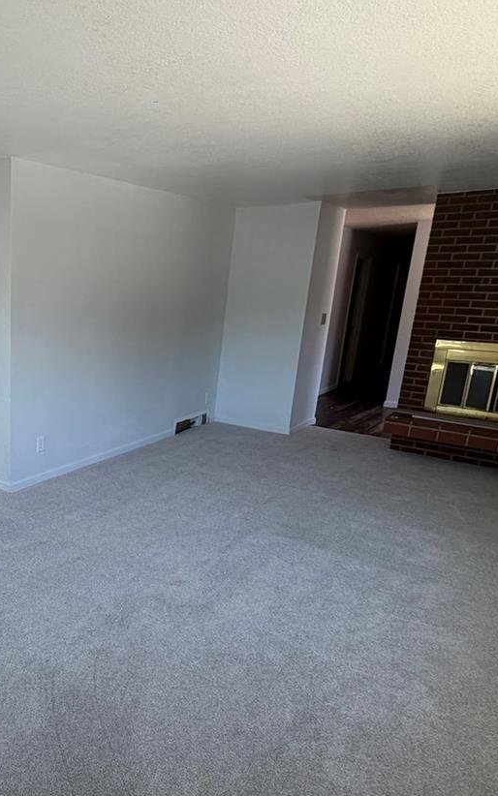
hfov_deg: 42.9
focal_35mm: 26
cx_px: 35
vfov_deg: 70.3
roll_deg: -0.6
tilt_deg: -15.2
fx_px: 564
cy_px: 429
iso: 100
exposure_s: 1/121
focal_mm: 2.22
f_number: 2.2
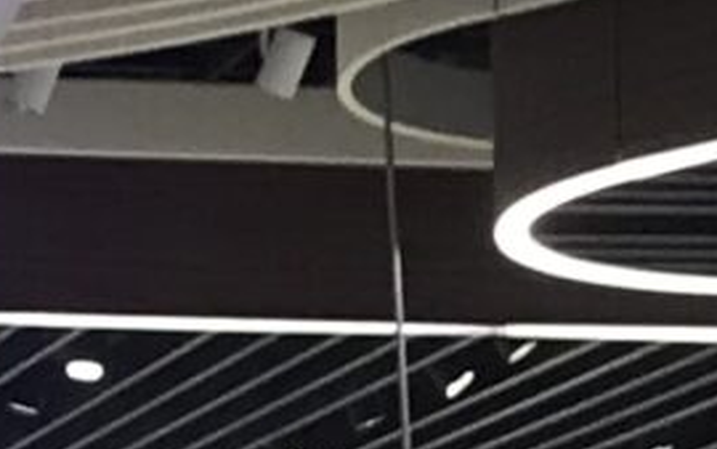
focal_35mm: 281
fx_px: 5493
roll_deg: +1.7
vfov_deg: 4.6
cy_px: 887
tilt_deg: +5.1
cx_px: -335
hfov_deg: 7.4
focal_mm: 3.99
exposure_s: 1/33
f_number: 1.8
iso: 32
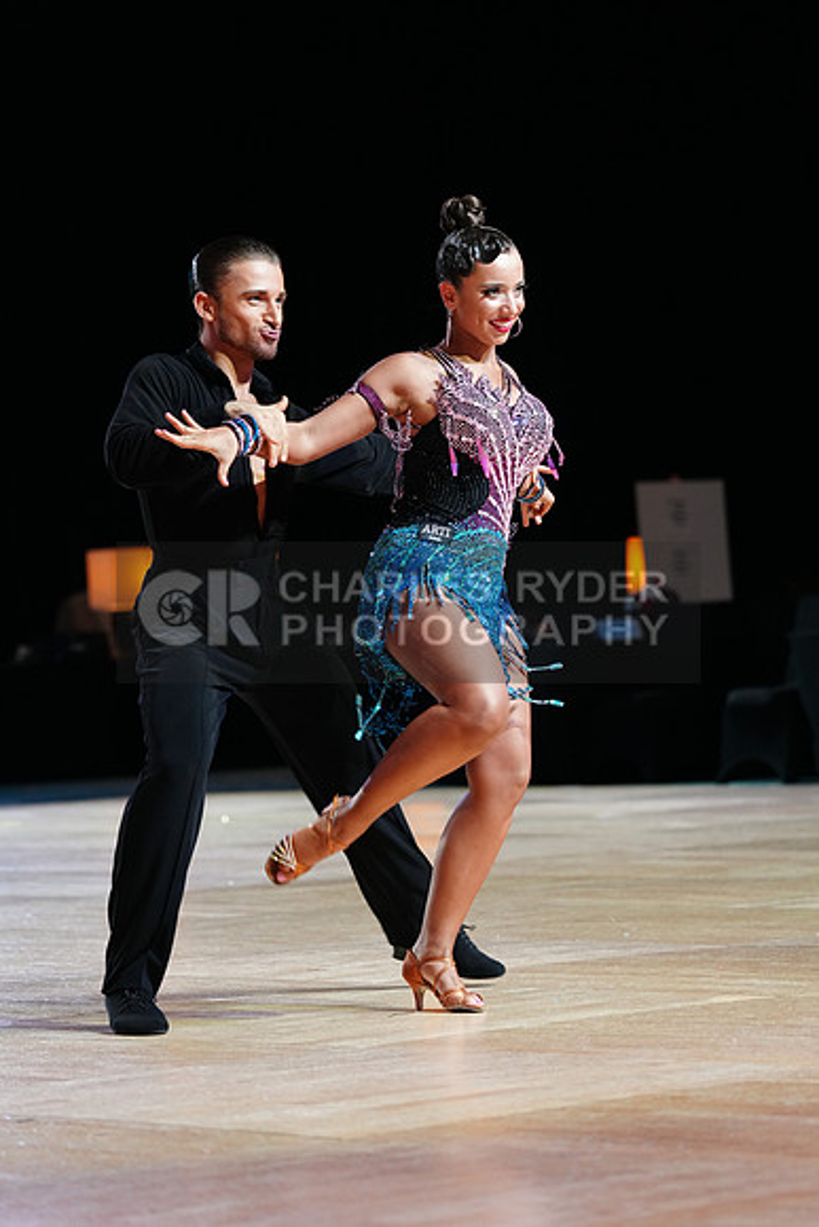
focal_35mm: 135
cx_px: 410
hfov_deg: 10.2
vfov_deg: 15.2
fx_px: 4604
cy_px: 614
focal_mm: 135
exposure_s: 1/320
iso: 2500
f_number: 4
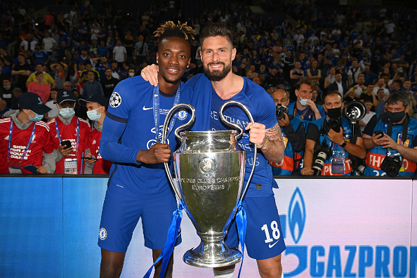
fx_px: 394
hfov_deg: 55.8
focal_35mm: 34
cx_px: 208
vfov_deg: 38.9
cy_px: 139
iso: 800
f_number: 6.3
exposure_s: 1/640
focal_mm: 34
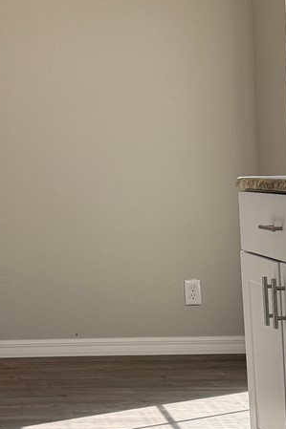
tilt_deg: +0.9
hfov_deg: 14.7
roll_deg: +2.5
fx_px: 1061
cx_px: -77
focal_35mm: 89
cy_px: 150
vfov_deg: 22.8
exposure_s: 1/262
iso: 80
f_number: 1.78
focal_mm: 6.76
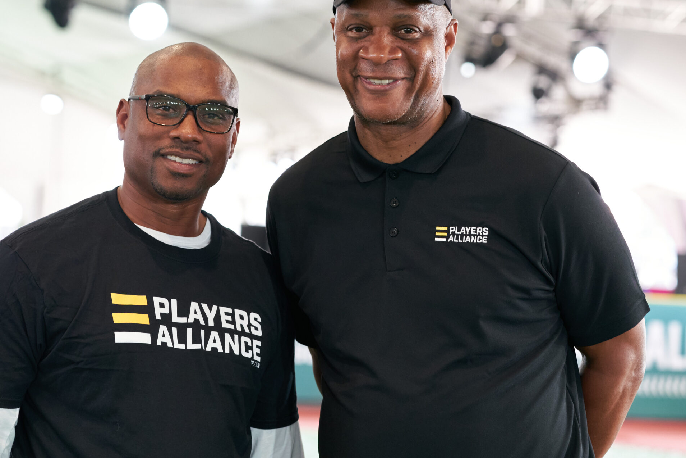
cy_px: 207
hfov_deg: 17.9
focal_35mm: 114
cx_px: 365
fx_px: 2172
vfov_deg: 12.0
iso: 2000
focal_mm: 85
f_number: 3.5
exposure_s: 1/125
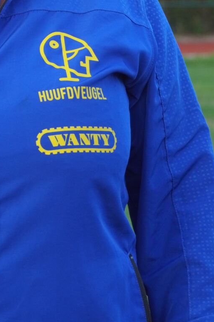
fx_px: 2158
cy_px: 20
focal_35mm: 242
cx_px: -29
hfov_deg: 5.7
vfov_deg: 8.5
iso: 320
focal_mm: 48
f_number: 5
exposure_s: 1/160
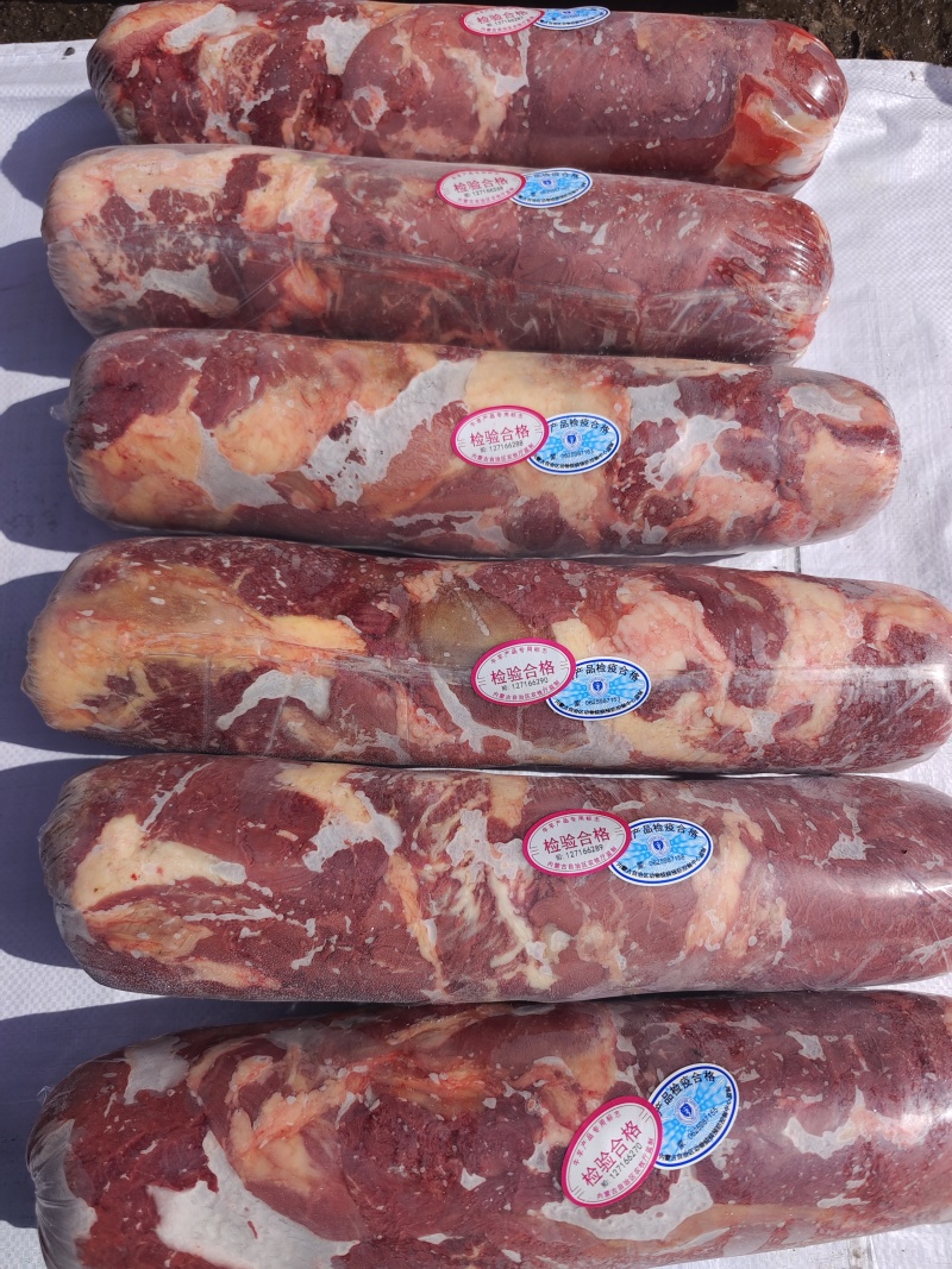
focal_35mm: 23
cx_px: 476
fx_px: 844
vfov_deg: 73.9
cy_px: 634
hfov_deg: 58.9
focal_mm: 6.51
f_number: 1.57
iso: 50
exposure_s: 1/3155
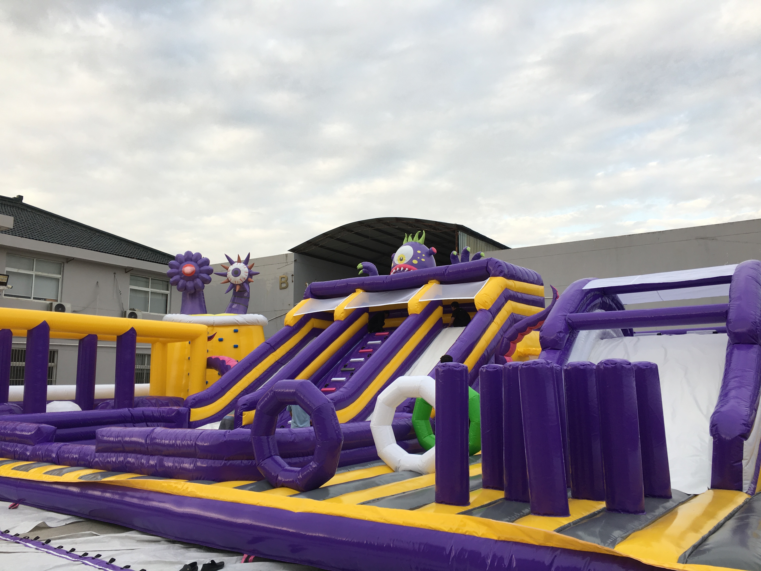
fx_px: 638
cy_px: 286
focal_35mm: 29
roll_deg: +0.6
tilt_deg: +9.4
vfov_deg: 48.2
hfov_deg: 61.7
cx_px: 380
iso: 25
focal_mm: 4.15
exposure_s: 1/100
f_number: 2.2
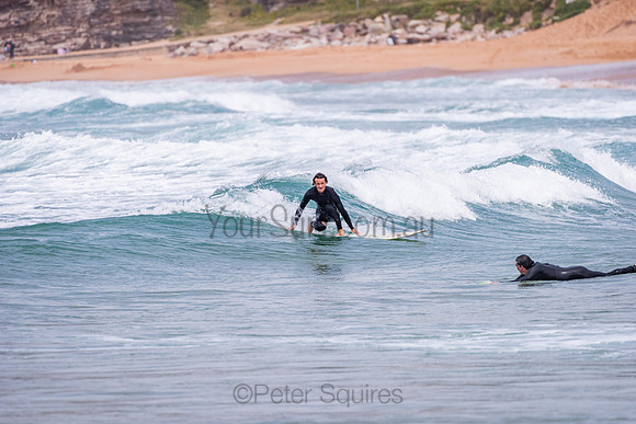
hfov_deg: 4.1
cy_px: 212
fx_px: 8835
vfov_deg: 2.8
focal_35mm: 500
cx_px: 318
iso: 360
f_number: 5.6
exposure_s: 1/1250
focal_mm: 500
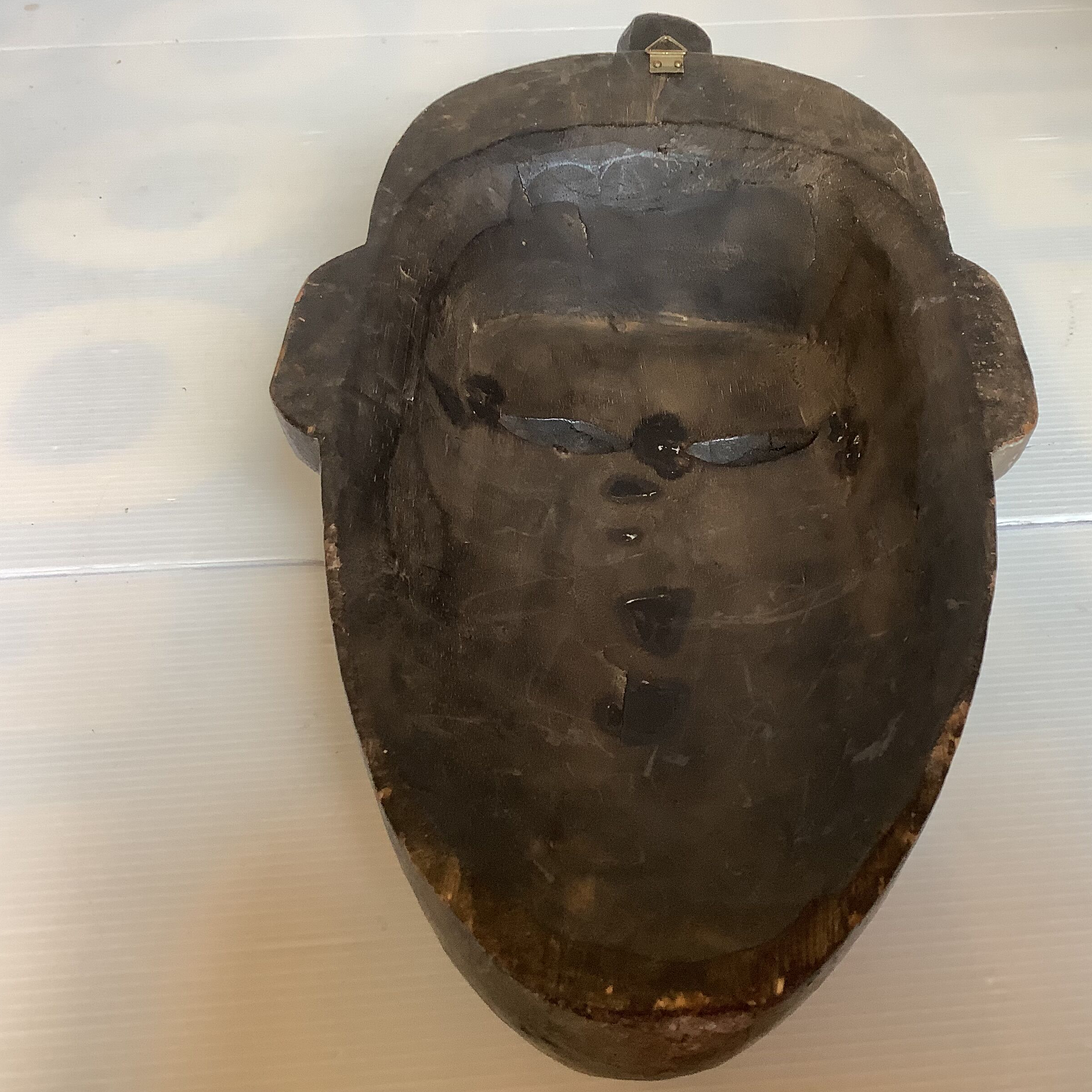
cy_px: 544
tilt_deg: -45.3
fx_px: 1321
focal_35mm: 37
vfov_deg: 44.9
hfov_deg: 44.5
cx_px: 689
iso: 80
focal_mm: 3.3
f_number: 2.4
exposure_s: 1/50
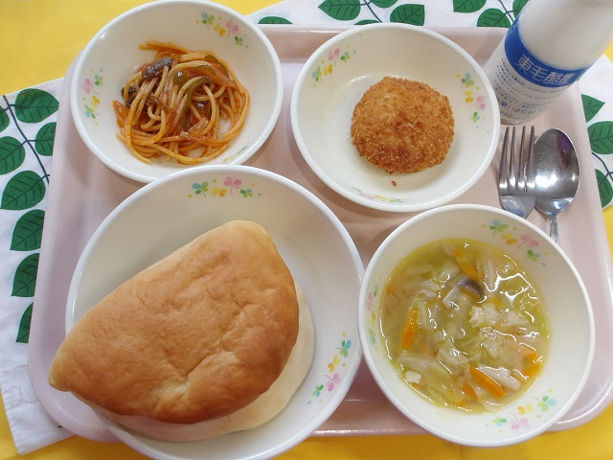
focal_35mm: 27
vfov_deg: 51.4
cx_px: 306
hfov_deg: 65.3
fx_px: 478
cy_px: 230
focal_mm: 4.9
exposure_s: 1/60
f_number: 3
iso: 105
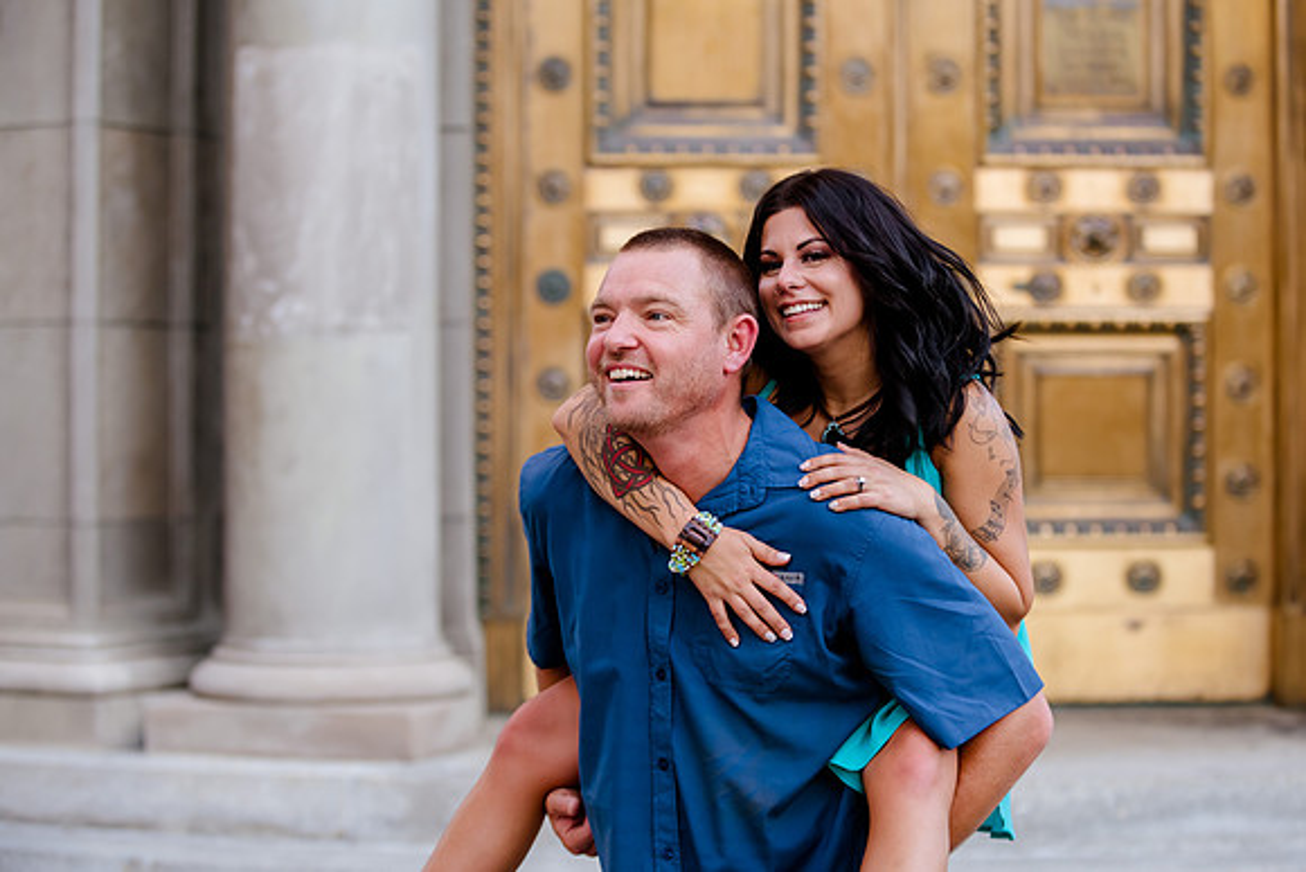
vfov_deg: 16.3
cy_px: 451
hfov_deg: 24.2
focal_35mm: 84
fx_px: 3040
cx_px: 740
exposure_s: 1/250
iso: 500
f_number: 2.8
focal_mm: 70
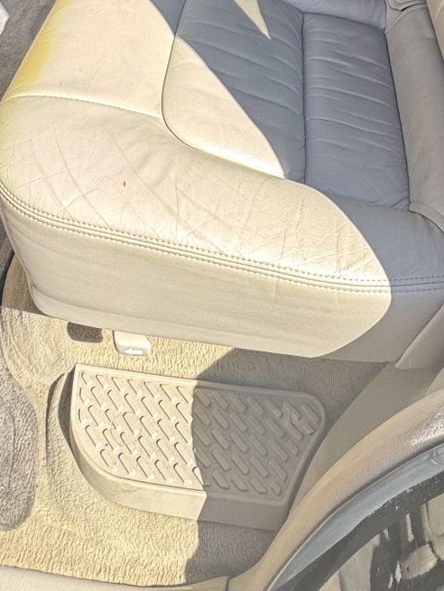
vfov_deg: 32.3
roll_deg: +3.4
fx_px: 735
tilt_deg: -22.5
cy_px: -188
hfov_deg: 33.5
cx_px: 174
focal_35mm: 43
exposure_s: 1/111
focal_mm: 2.22
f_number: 2.2
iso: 50
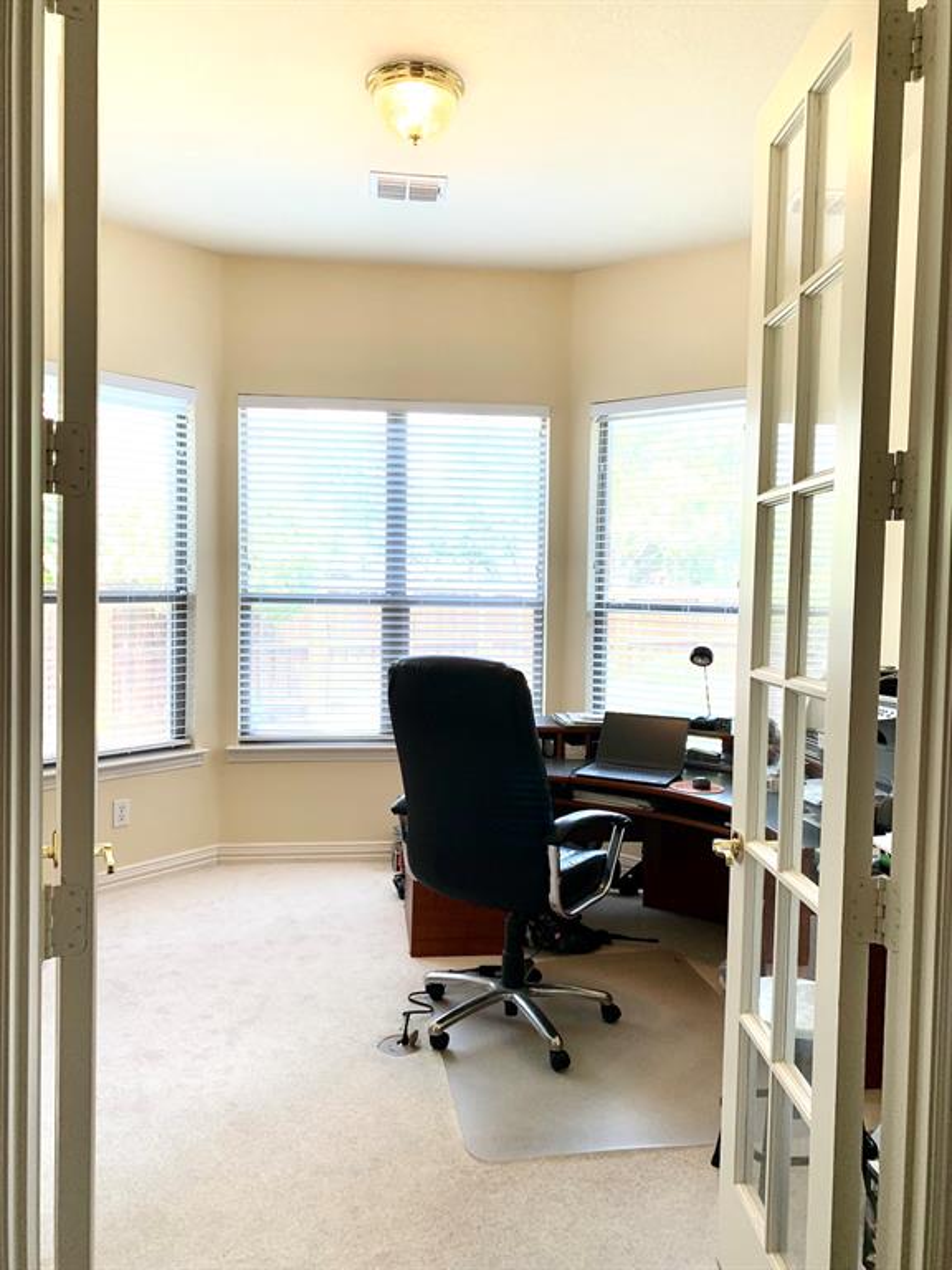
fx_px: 953
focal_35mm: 26
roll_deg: -2.6
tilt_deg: -1.3
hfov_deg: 53.1
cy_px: 635
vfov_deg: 67.3
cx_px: 476
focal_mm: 4.25
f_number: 1.8
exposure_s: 1/120
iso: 64
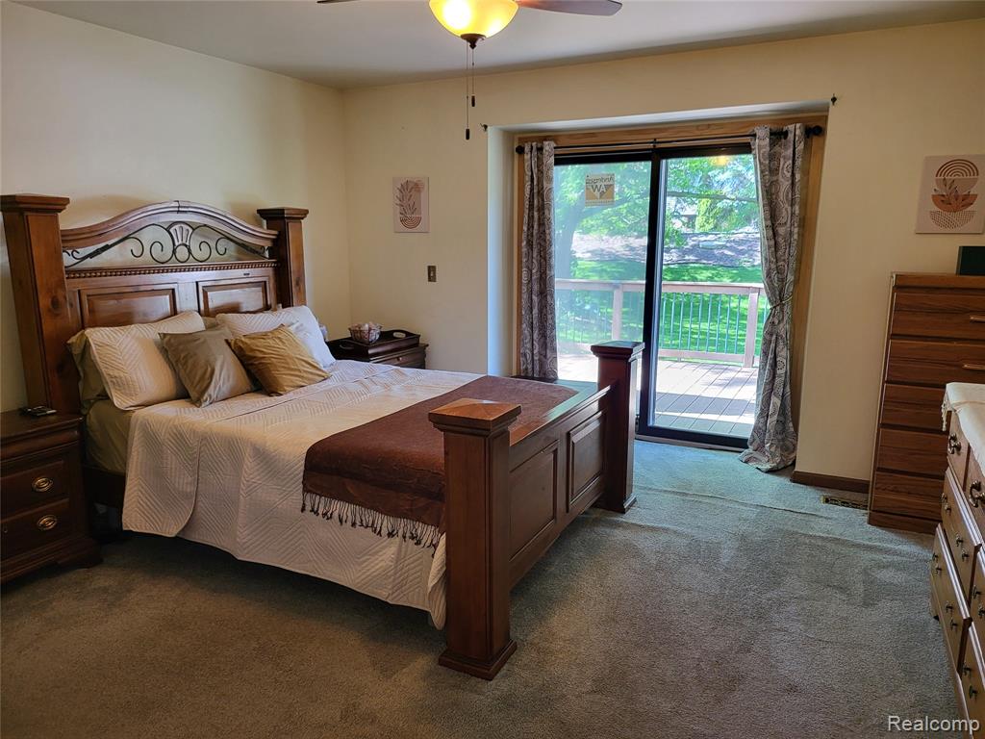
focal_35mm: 24
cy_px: 370
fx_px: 683
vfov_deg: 56.8
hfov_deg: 71.6
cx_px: 492
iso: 250
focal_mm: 5
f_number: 1.8
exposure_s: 1/60
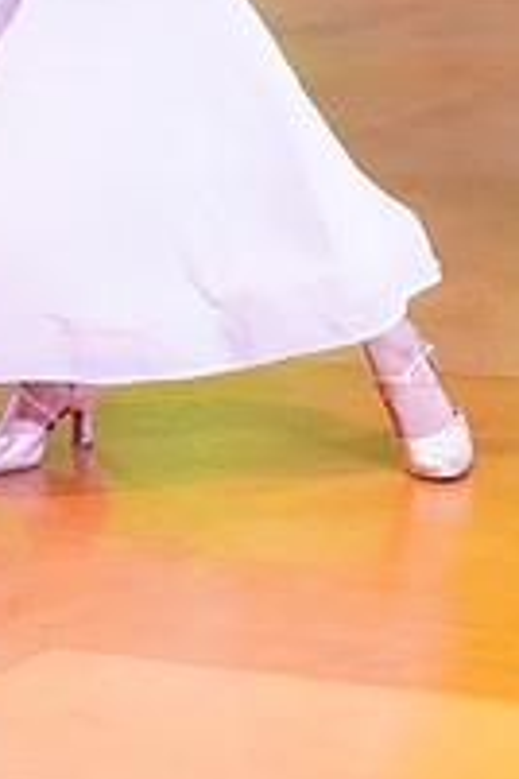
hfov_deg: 6.8
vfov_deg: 10.0
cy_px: -267
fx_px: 4368
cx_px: 323
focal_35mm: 202
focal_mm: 70
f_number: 2.8
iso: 5000
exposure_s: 1/400
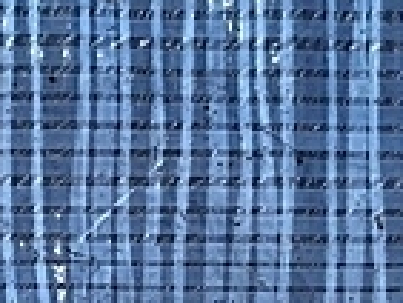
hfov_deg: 13.3
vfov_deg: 10.8
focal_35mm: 127
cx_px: -409
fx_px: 1480
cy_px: 569
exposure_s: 1/24
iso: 40
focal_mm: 3.99
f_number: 1.8
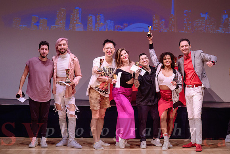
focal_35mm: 83
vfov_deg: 16.6
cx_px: 115
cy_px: 68
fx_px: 527
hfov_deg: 24.6
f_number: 3.2
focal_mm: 55
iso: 1000
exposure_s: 1/400
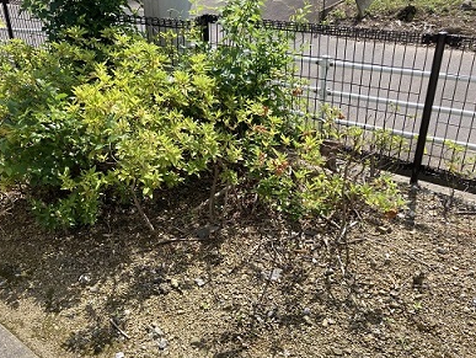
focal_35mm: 35
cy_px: 189
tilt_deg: -28.0
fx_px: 482
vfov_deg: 40.7
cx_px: 181
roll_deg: +4.8
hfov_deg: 52.1
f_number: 1.8
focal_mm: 3.99
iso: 20
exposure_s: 1/1171
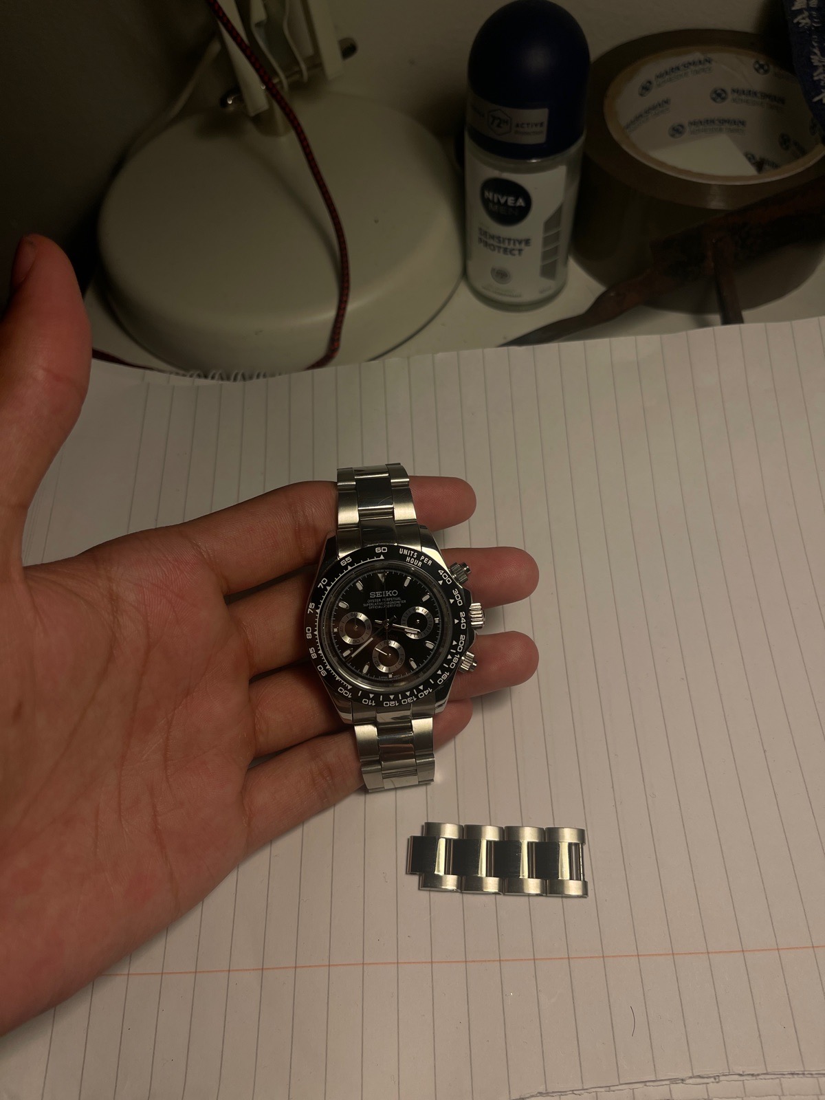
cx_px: 412
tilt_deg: -60.1
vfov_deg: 69.4
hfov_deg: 54.9
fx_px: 794
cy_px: 550
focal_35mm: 25
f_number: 1.6
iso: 50
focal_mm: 5.1
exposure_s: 1/696
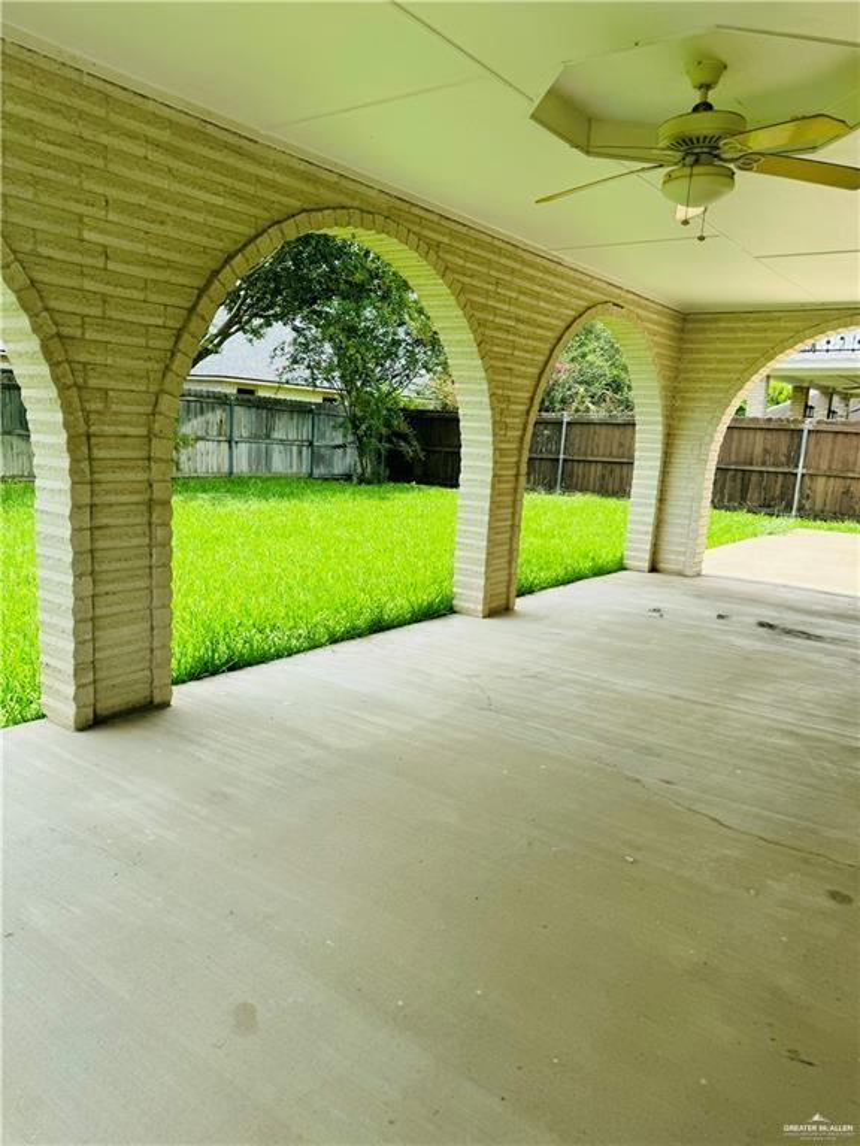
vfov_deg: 71.6
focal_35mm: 24
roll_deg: -4.4
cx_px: 430
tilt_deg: -9.9
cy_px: 573
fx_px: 795
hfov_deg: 56.8
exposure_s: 1/1869
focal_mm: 6.76
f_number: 1.78
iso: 80
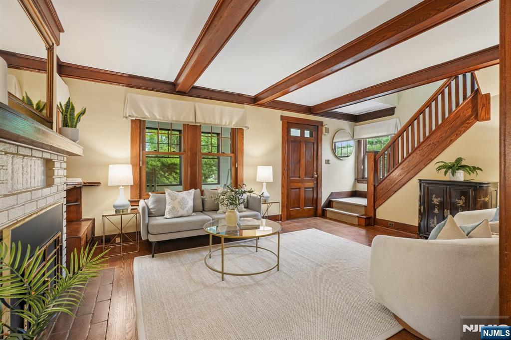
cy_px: 170
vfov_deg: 73.7
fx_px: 227
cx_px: 256
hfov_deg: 96.8
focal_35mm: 16
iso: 800
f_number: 8
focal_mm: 16
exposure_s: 1/25
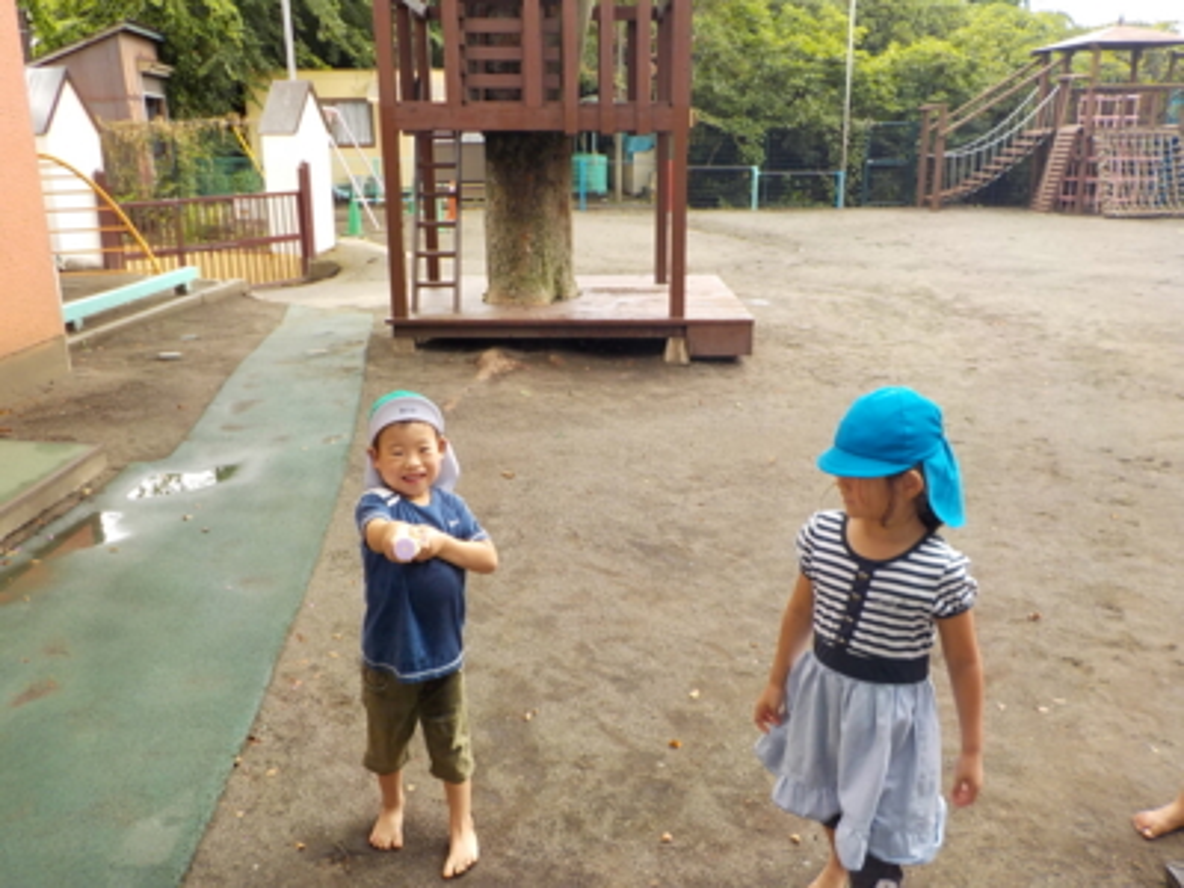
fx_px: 1026
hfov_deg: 60.0
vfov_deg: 46.8
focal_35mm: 30
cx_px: 592
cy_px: 444
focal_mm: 4.1
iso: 125
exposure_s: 1/80
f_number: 3.3
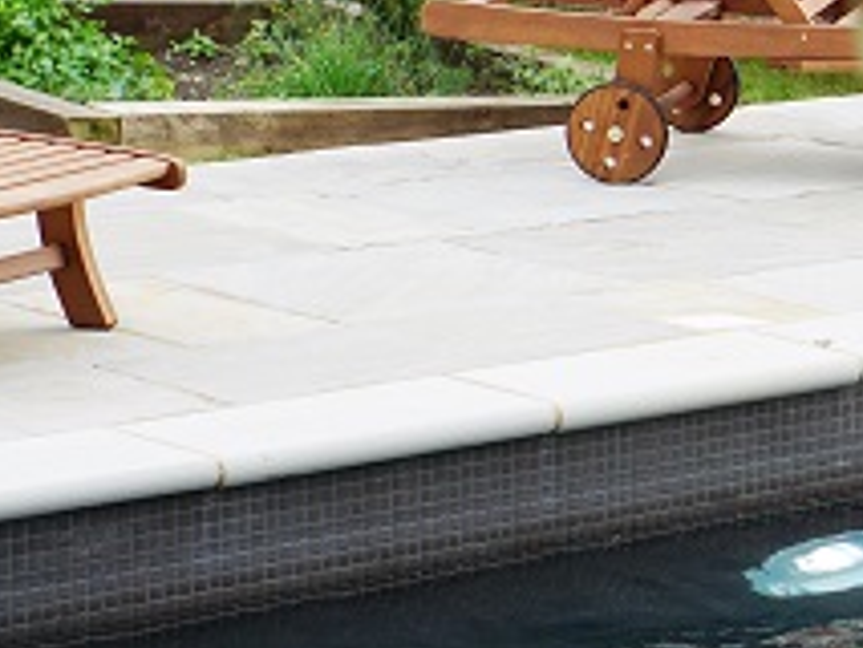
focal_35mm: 203
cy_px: 134
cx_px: 1106
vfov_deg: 7.3
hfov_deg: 9.6
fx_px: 5064
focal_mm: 50
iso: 100
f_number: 4
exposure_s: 1/160
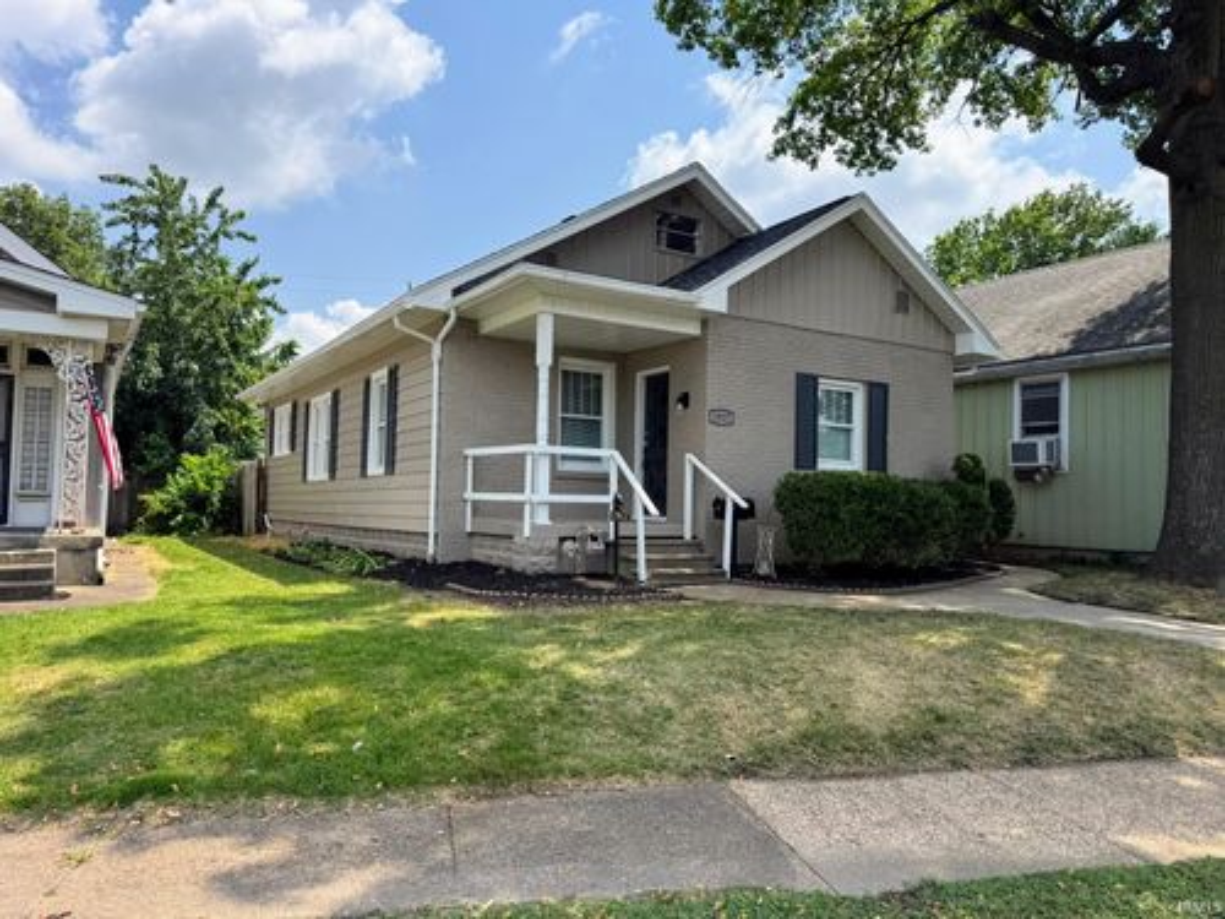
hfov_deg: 71.6
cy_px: 460
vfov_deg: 56.8
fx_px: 849
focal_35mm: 24
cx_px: 612
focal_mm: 6.76
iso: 80
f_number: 1.78
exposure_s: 1/3247
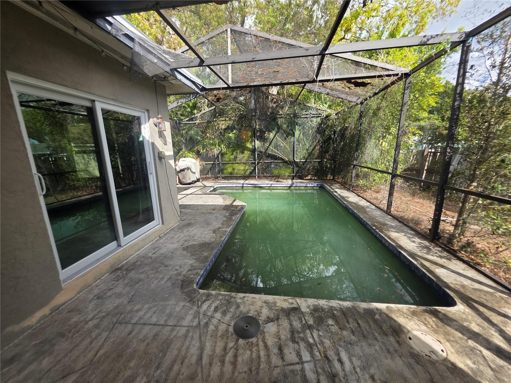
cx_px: 256
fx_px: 192
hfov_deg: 106.2
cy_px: 192
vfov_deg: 89.9
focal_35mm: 13
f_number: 1.9
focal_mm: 2.2
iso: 40
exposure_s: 1/487
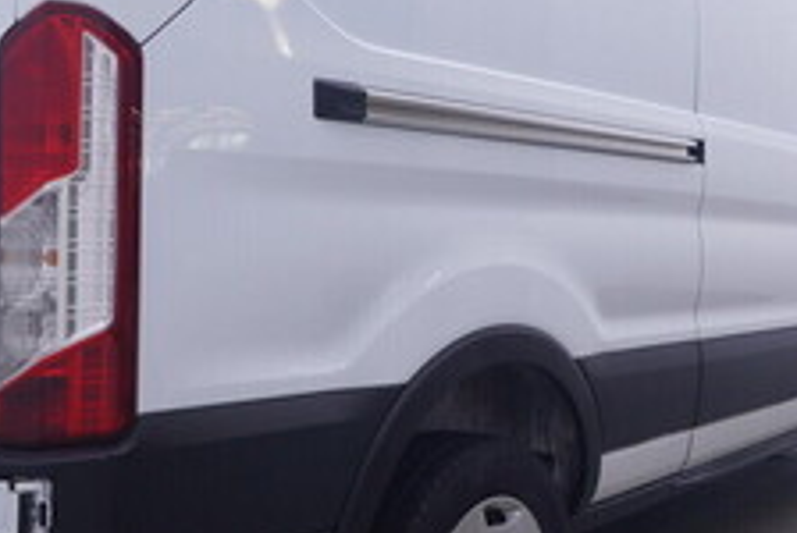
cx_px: 582
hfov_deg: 35.4
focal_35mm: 55
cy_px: 265
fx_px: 1224
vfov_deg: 24.6
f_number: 5
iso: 200
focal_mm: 15
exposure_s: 1/80
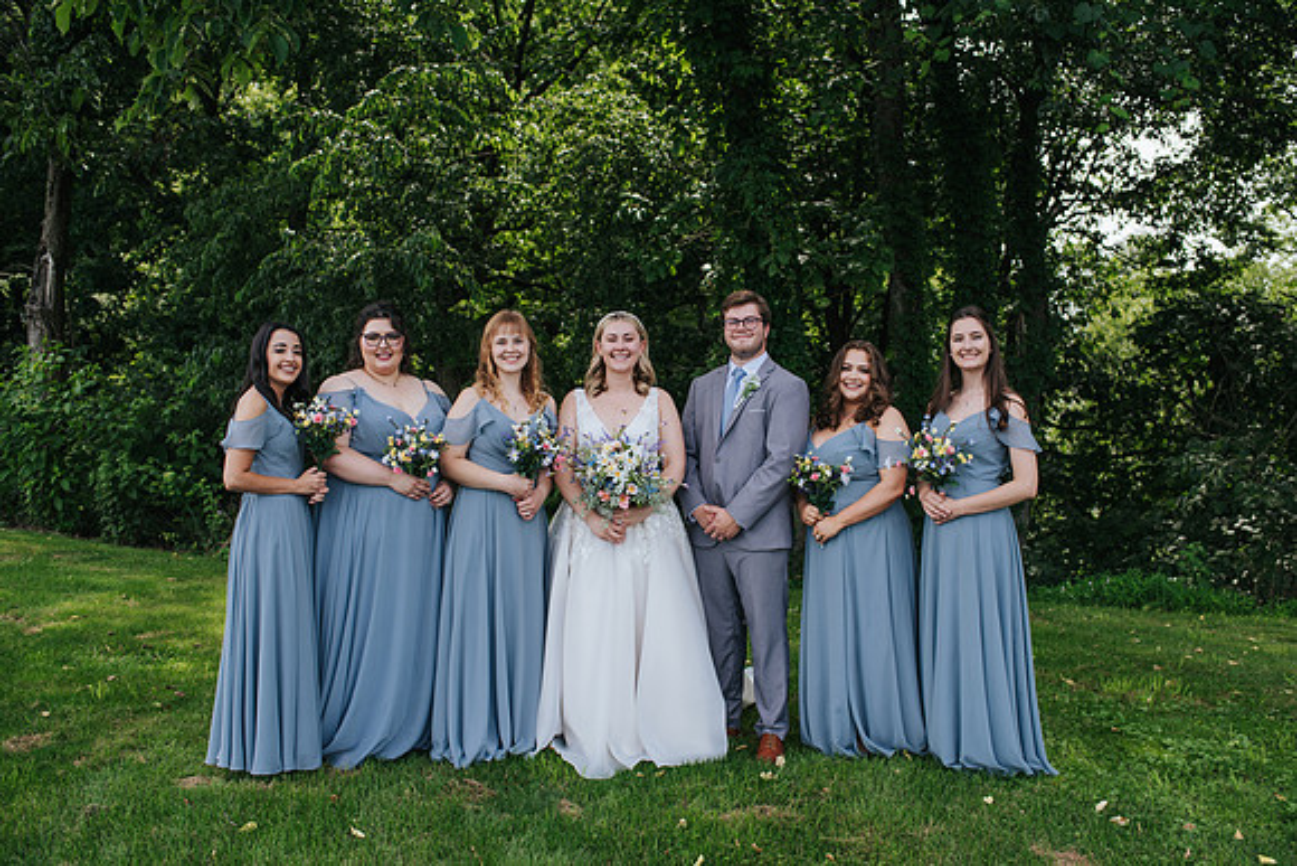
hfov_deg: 52.8
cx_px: 671
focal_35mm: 36
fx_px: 1306
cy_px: 433
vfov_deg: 36.7
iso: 110
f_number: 3.2
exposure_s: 1/400
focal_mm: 35
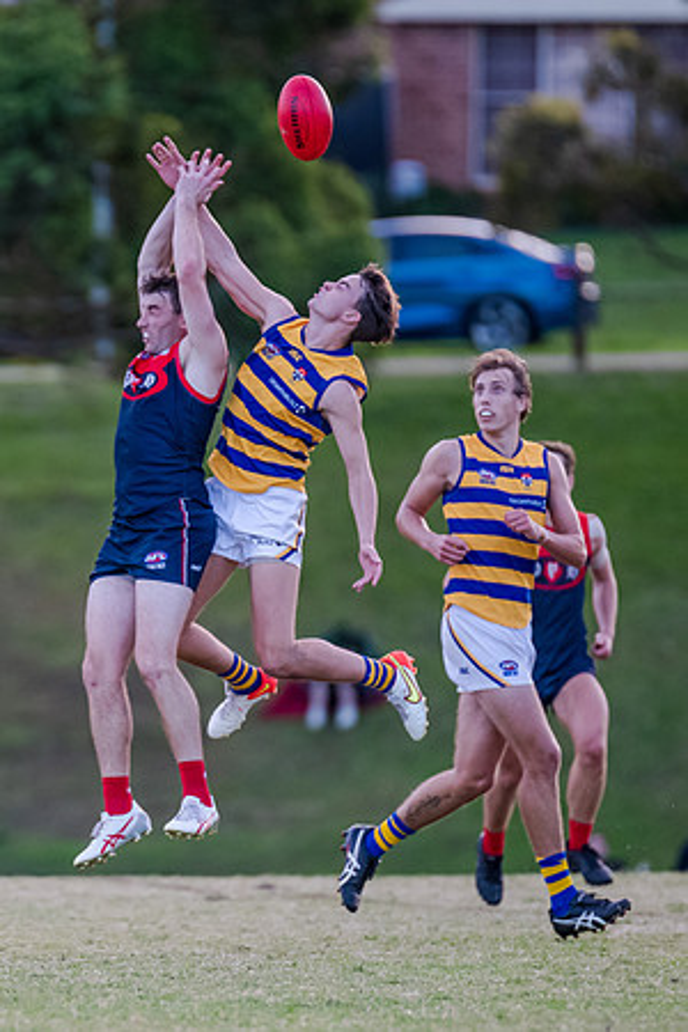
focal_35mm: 624
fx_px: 17875
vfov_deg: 3.3
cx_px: -2
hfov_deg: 2.2
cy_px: 582
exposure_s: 1/1600
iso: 1400
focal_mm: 300
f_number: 2.8
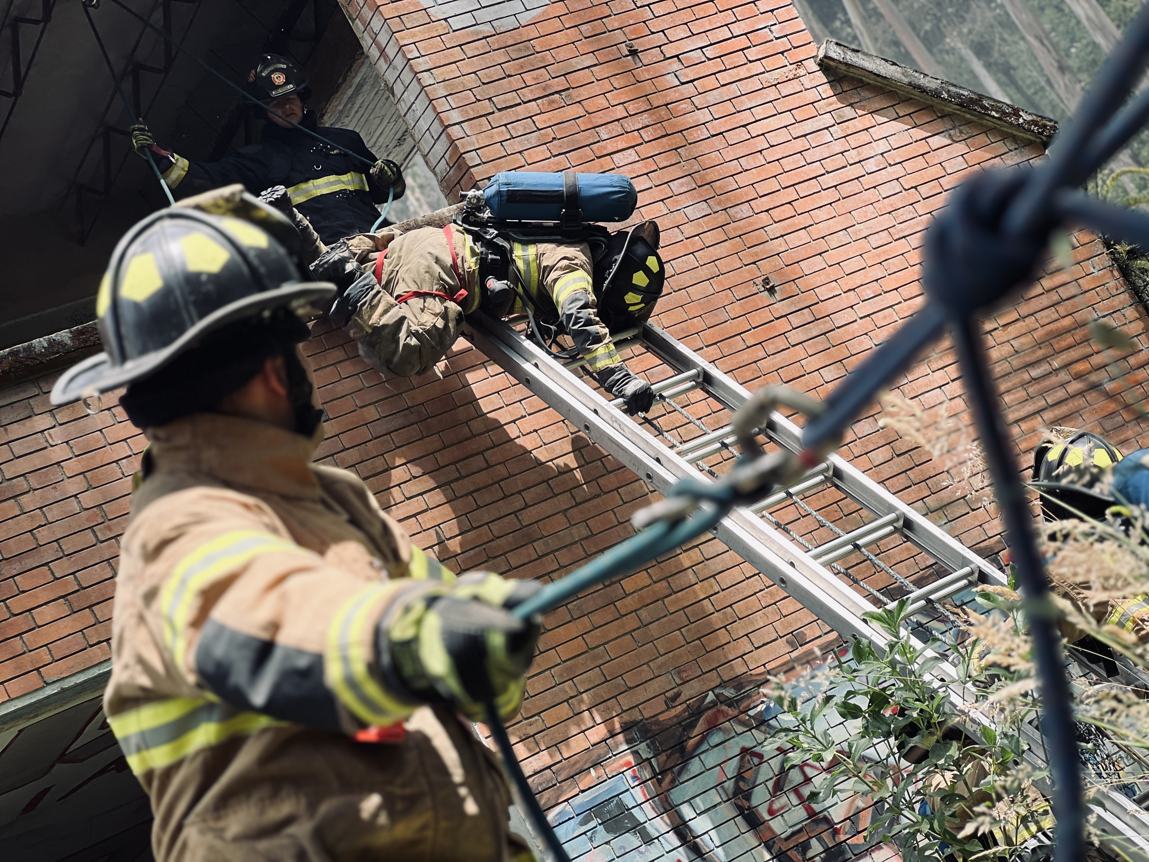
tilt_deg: +12.3
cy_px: 431
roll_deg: +29.6
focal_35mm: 77
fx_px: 2556
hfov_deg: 25.3
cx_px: 574
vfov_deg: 19.1
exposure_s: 1/137
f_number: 2.8
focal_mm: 9
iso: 25
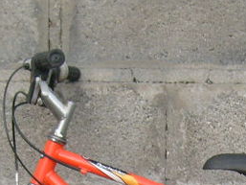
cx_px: 202
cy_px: 312
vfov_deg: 10.4
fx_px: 967
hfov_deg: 14.4
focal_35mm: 136
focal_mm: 5.8
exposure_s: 1/90
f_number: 7.1
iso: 80
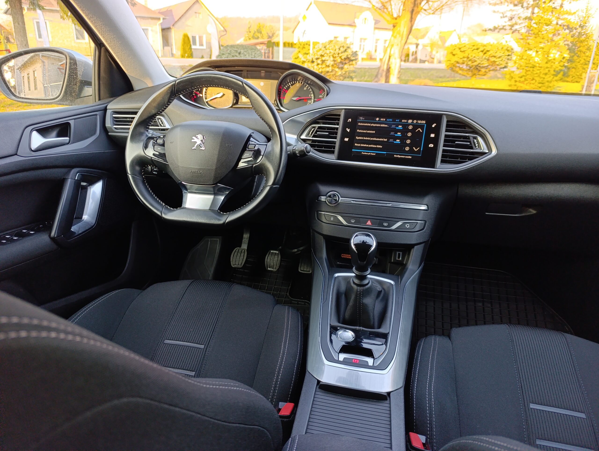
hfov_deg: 73.8
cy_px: 226
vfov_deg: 59.0
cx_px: 300
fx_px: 399
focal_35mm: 23
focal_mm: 6.14
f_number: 1.6
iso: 250
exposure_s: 1/100
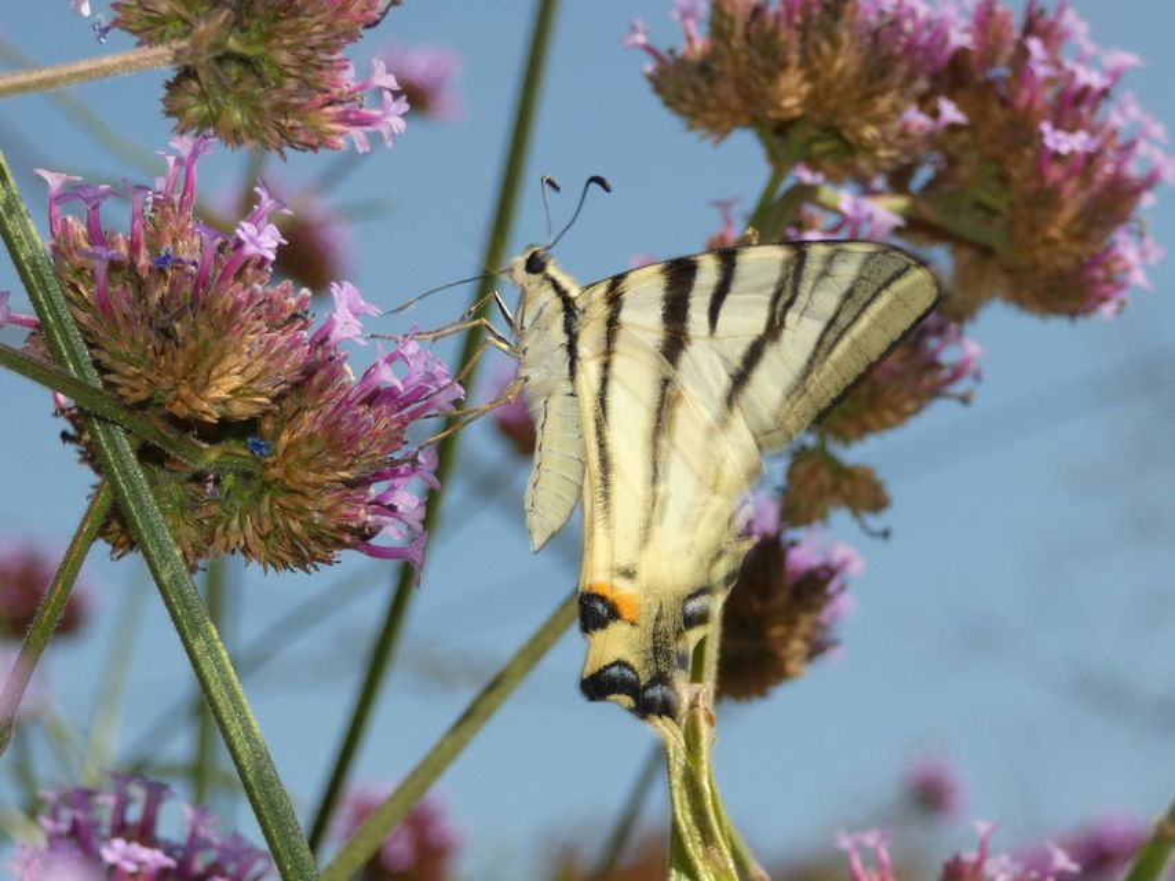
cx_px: 588
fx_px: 4142
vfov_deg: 12.2
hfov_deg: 16.1
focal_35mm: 122
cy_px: 440
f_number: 5.1
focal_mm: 21.9
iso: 80
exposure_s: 1/200
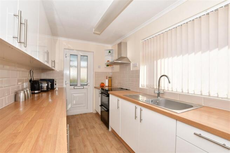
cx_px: 115
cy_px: 76
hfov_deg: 100.4
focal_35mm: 15
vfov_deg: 77.3
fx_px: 96
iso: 200
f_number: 8
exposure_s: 1/100
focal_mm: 10
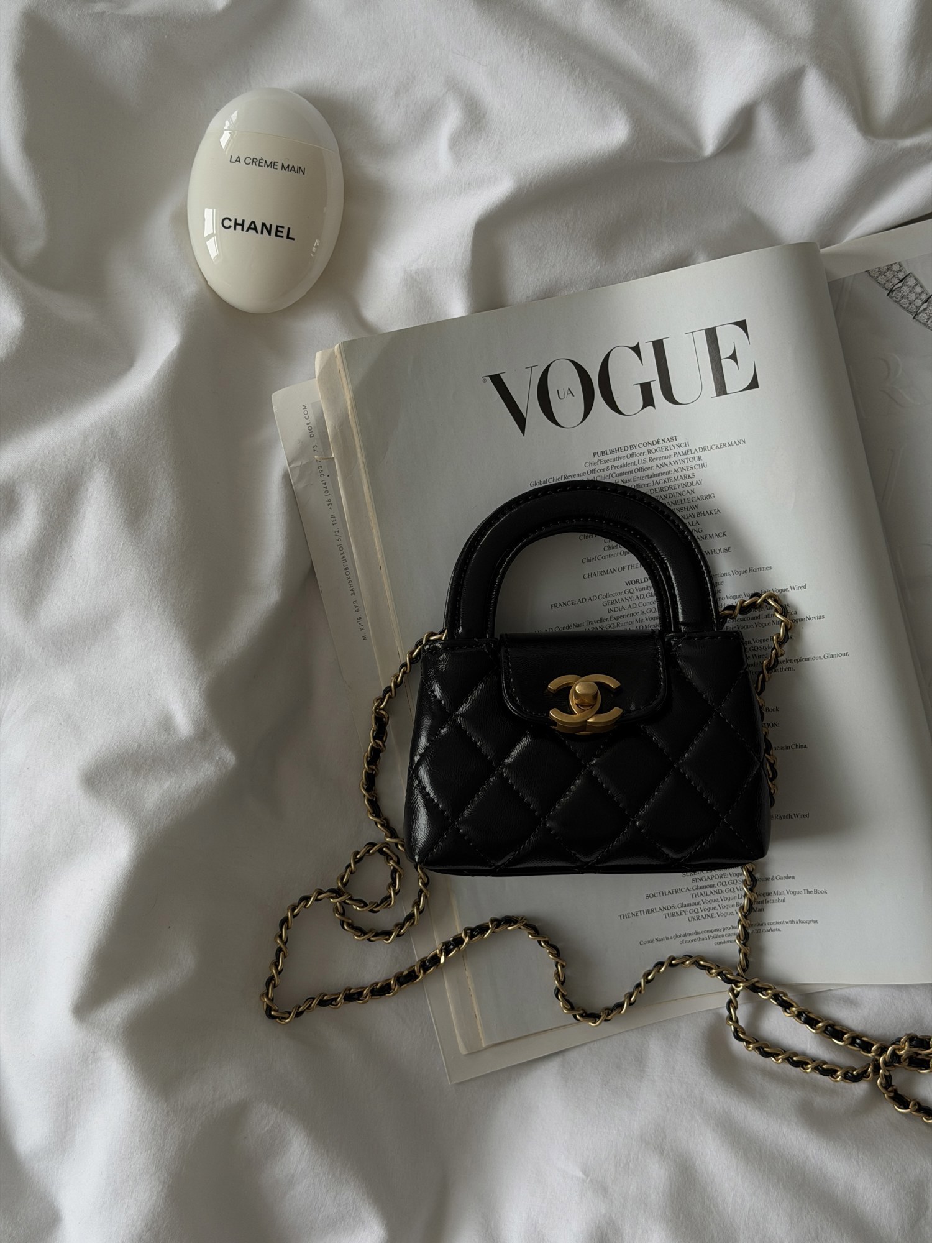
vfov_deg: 39.7
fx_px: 1723
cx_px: 466
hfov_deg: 30.3
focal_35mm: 48
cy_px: 622
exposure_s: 1/143
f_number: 1.78
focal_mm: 6.76
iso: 50
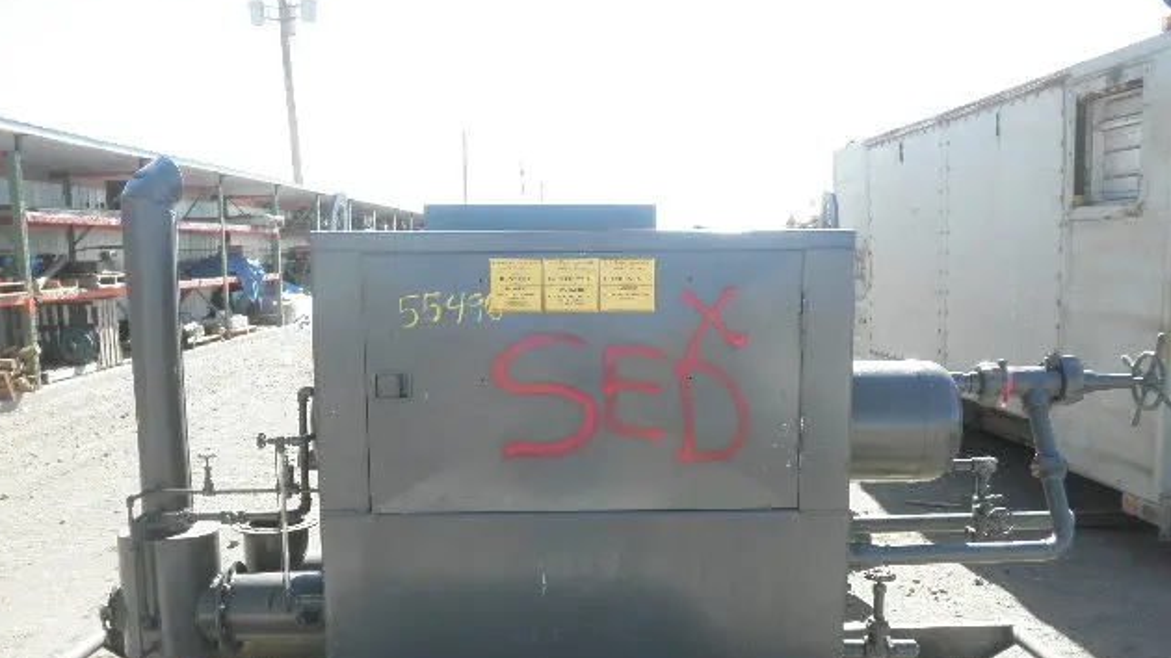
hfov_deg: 62.6
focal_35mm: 31
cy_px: 418
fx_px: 962
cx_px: 578
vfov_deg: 37.5
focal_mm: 5
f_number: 3
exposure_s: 1/250
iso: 64
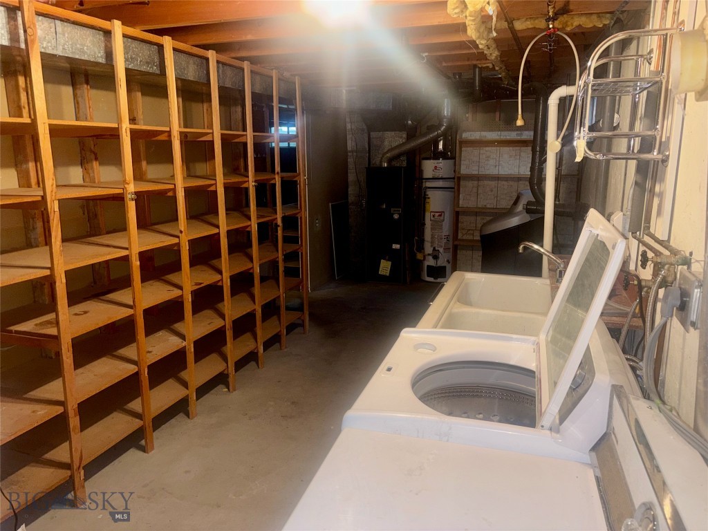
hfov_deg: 67.3
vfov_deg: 53.1
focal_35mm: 26
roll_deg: +0.5
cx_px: 354
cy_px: 266
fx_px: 532
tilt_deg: -12.6
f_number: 1.6
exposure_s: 1/13
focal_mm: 5.96
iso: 50
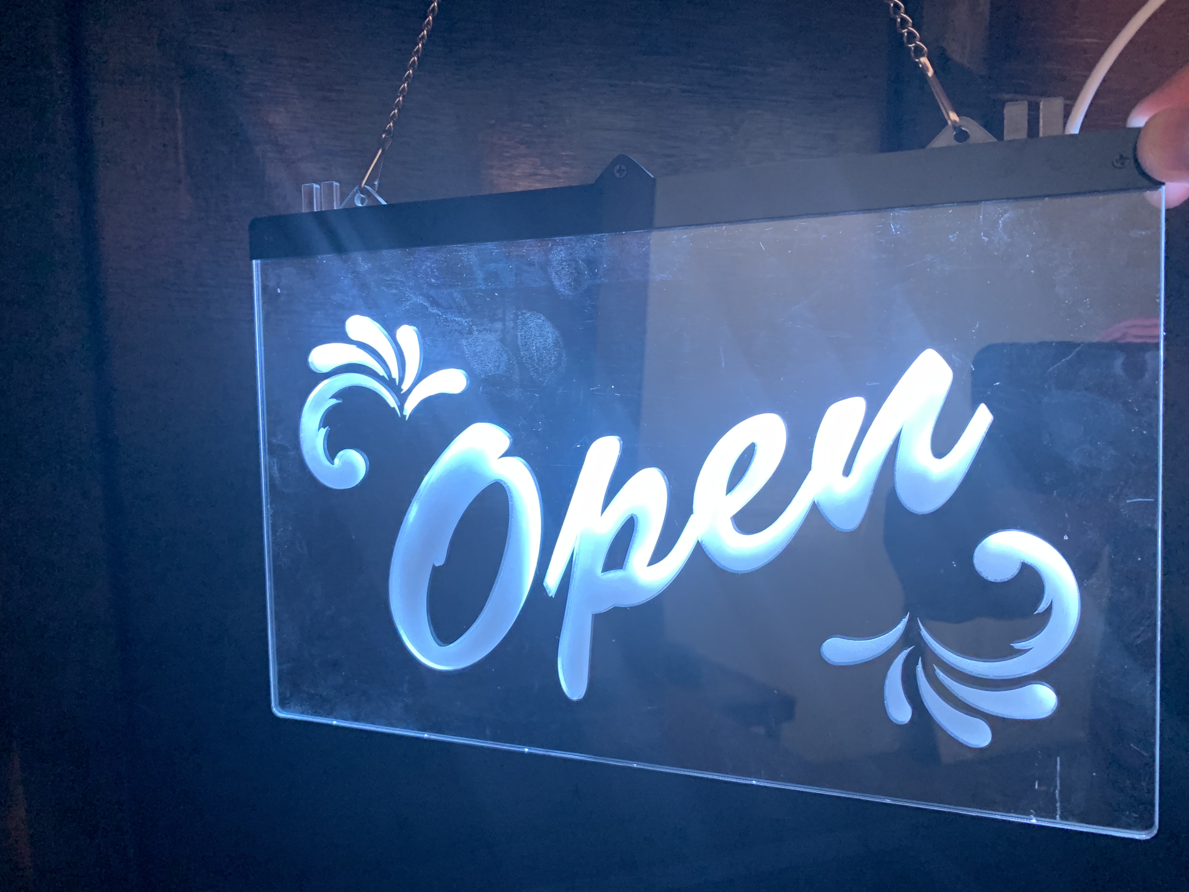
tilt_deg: -8.0
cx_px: 603
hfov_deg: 65.3
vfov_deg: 51.4
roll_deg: -0.3
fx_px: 927
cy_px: 442
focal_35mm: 27
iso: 250
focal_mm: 4.25
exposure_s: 1/46
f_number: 1.8
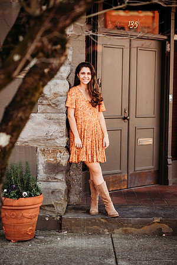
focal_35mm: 85
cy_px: 132
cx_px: 88
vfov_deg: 23.9
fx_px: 627
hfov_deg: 16.1
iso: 160
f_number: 2
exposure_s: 1/500
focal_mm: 85
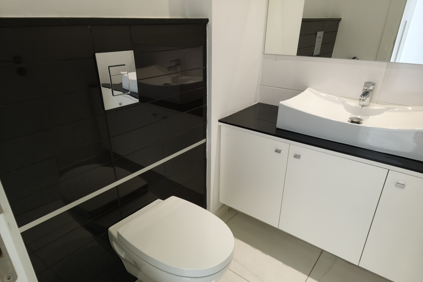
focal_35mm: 24
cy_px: 157
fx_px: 282
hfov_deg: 73.7
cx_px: 212
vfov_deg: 53.0
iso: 320
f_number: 1.7
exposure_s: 1/50
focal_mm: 5.35
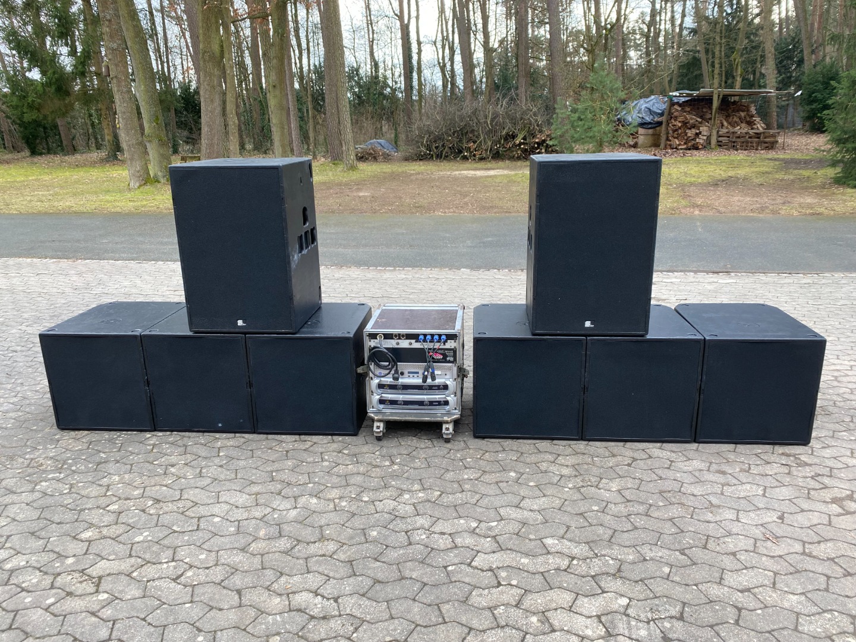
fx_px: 643
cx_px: 428
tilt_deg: -15.6
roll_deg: +1.0
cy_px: 321
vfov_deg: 53.1
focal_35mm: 26
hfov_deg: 67.3
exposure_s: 1/167
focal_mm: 4.25
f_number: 1.8
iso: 32
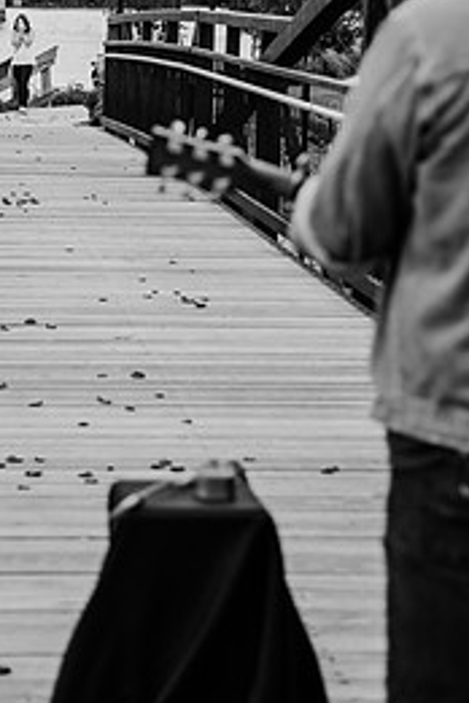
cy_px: 248
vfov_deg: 17.9
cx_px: 119
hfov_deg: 12.0
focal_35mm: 114
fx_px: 2228
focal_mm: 66
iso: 400
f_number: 4
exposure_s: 1/640
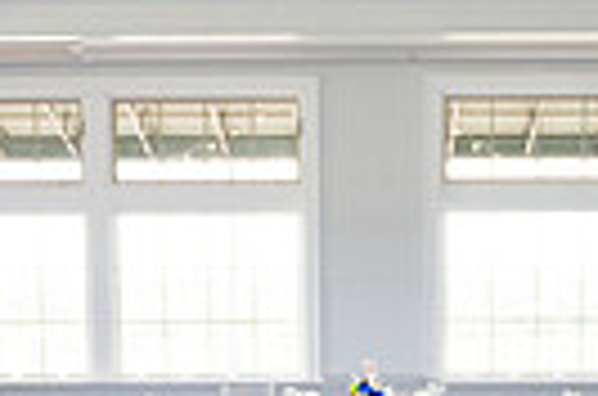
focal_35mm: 118
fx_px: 1955
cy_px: 594
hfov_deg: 17.4
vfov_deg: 11.1
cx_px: 364
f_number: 3.2
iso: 200
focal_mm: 27
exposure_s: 1/200
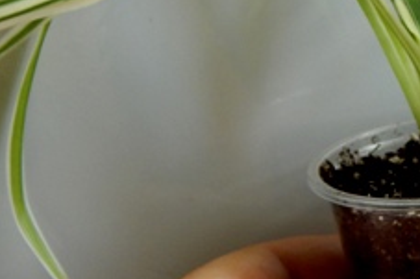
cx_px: 496
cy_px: 85
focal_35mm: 146
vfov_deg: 9.4
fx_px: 1702
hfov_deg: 13.7
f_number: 3.7
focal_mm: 8.6
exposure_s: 1/30
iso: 180
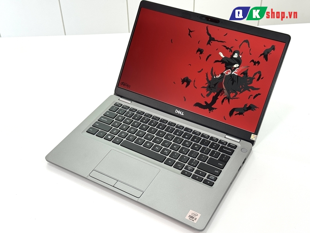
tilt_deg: -39.9
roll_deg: +3.1
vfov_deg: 30.3
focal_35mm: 48
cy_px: 116
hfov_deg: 39.7
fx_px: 430
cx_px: 155
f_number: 1.78
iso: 64
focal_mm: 6.76
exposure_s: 1/121
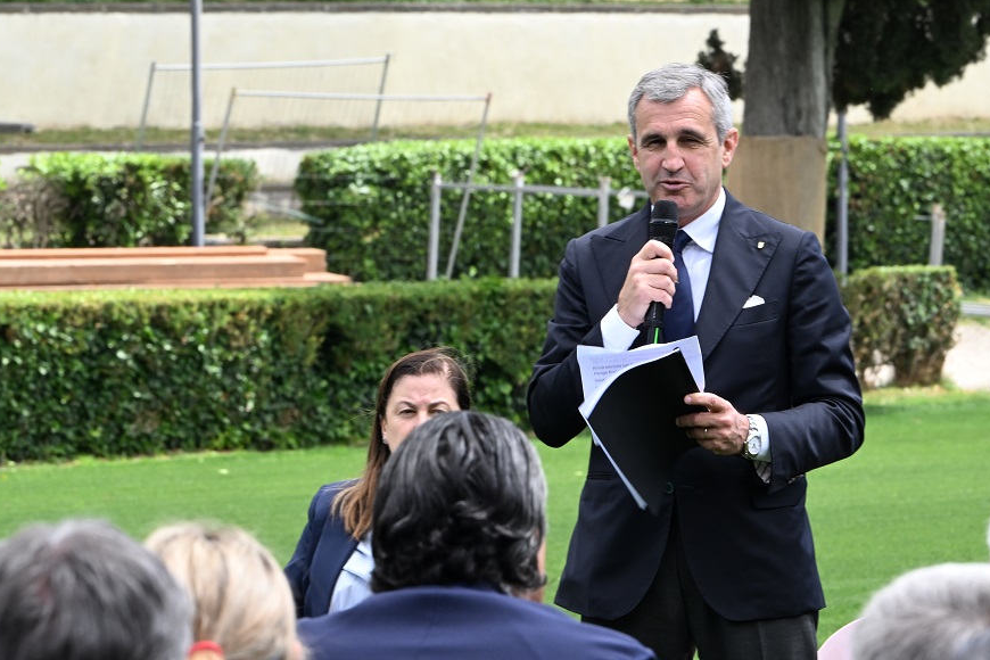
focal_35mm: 345
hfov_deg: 6.0
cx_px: 628
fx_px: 9487
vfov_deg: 4.0
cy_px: 291
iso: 400
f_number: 14
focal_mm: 200
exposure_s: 1/100
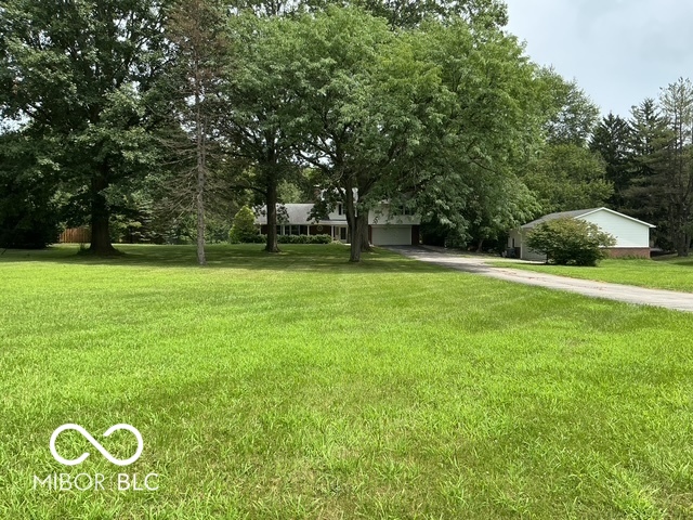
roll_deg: -0.2
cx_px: 346
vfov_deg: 48.2
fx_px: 581
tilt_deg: -1.0
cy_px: 260
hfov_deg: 61.7
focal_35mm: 29
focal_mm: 3
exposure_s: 1/962
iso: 25
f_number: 1.8
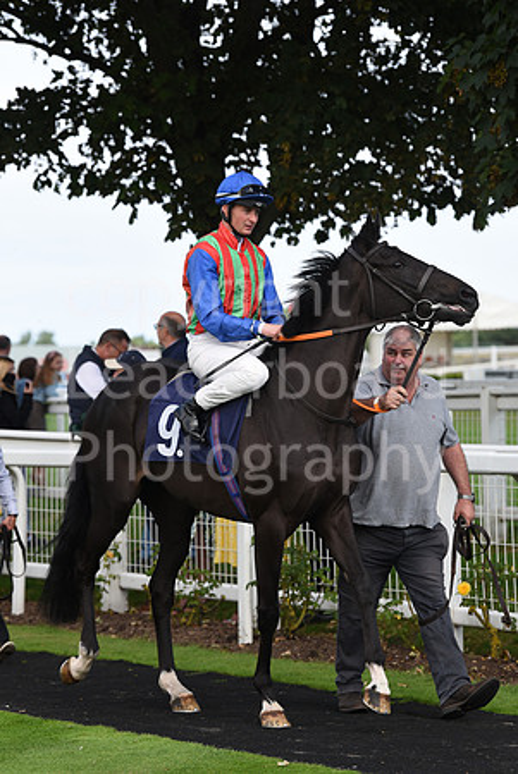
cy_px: 387
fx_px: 3660
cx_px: 259
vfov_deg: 12.1
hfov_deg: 8.1
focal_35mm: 170
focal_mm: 170
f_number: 5.6
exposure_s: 1/1250
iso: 500
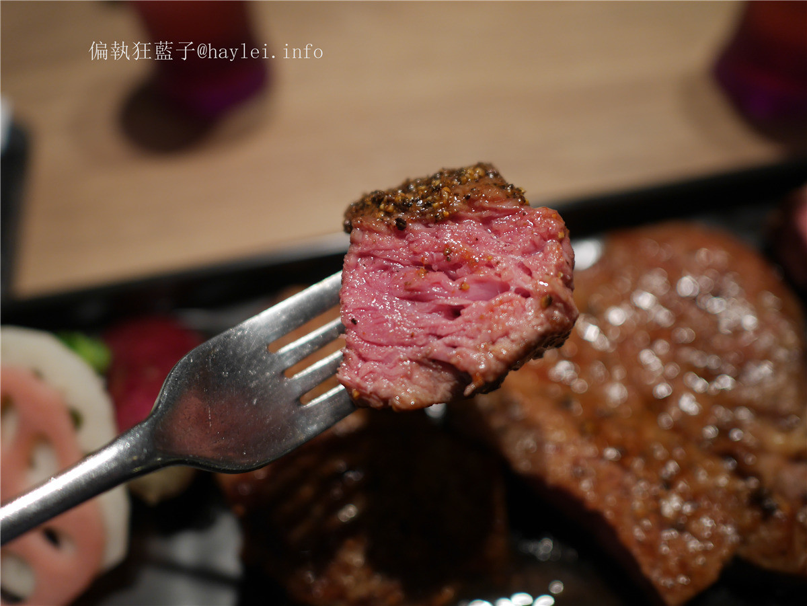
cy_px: 303
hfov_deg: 59.9
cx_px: 404
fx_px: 700
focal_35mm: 30
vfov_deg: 46.8
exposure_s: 1/60
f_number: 1.7
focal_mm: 15
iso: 250
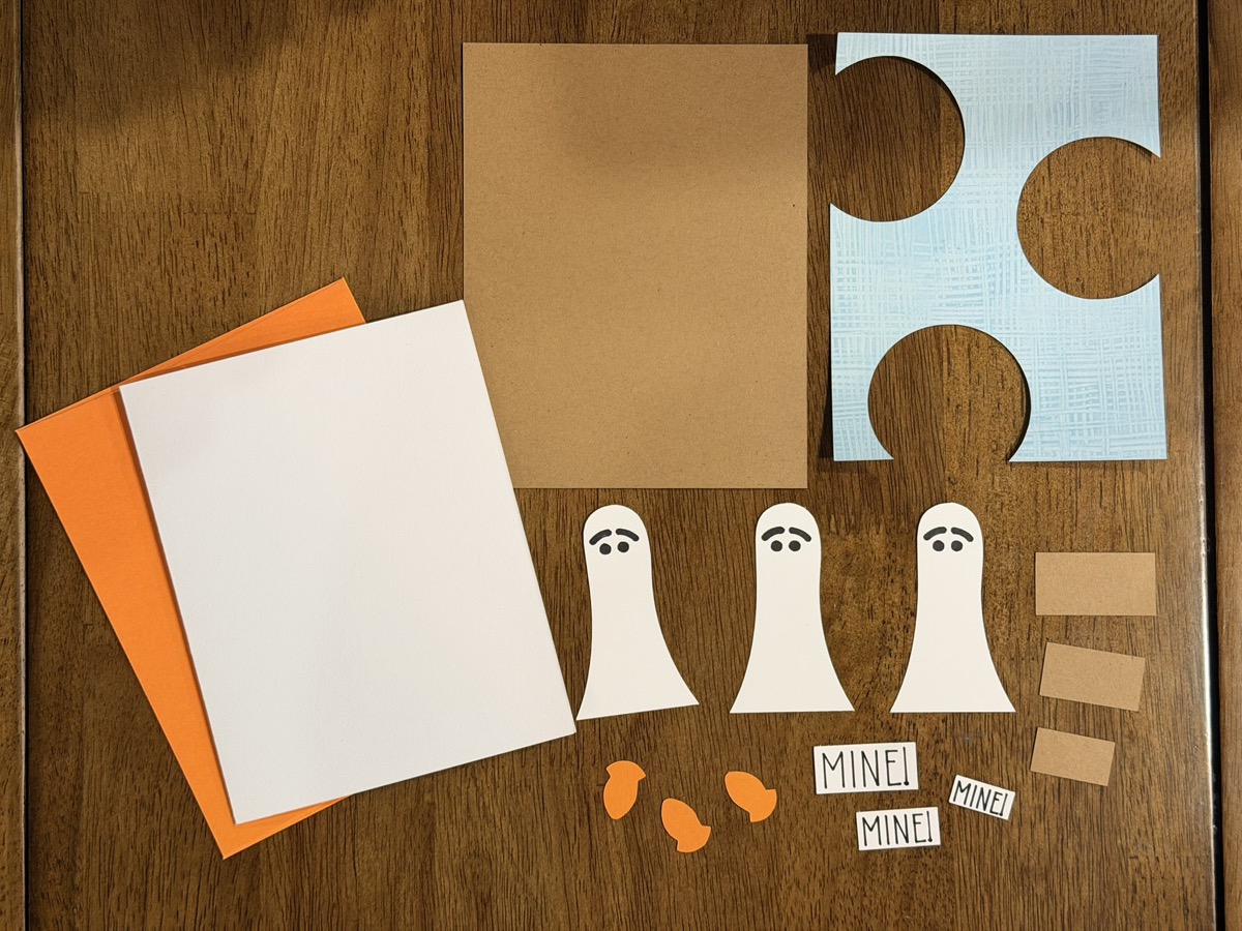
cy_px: 466
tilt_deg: -88.6
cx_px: 621
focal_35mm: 48
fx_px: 1722
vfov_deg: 30.3
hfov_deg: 39.7
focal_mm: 6.76
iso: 200
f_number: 1.78
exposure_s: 1/60
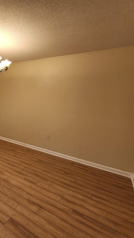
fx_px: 120
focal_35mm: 19
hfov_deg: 51.5
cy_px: 119
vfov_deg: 89.6
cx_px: 13
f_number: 2.2
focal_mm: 2.2
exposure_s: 1/60
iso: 50
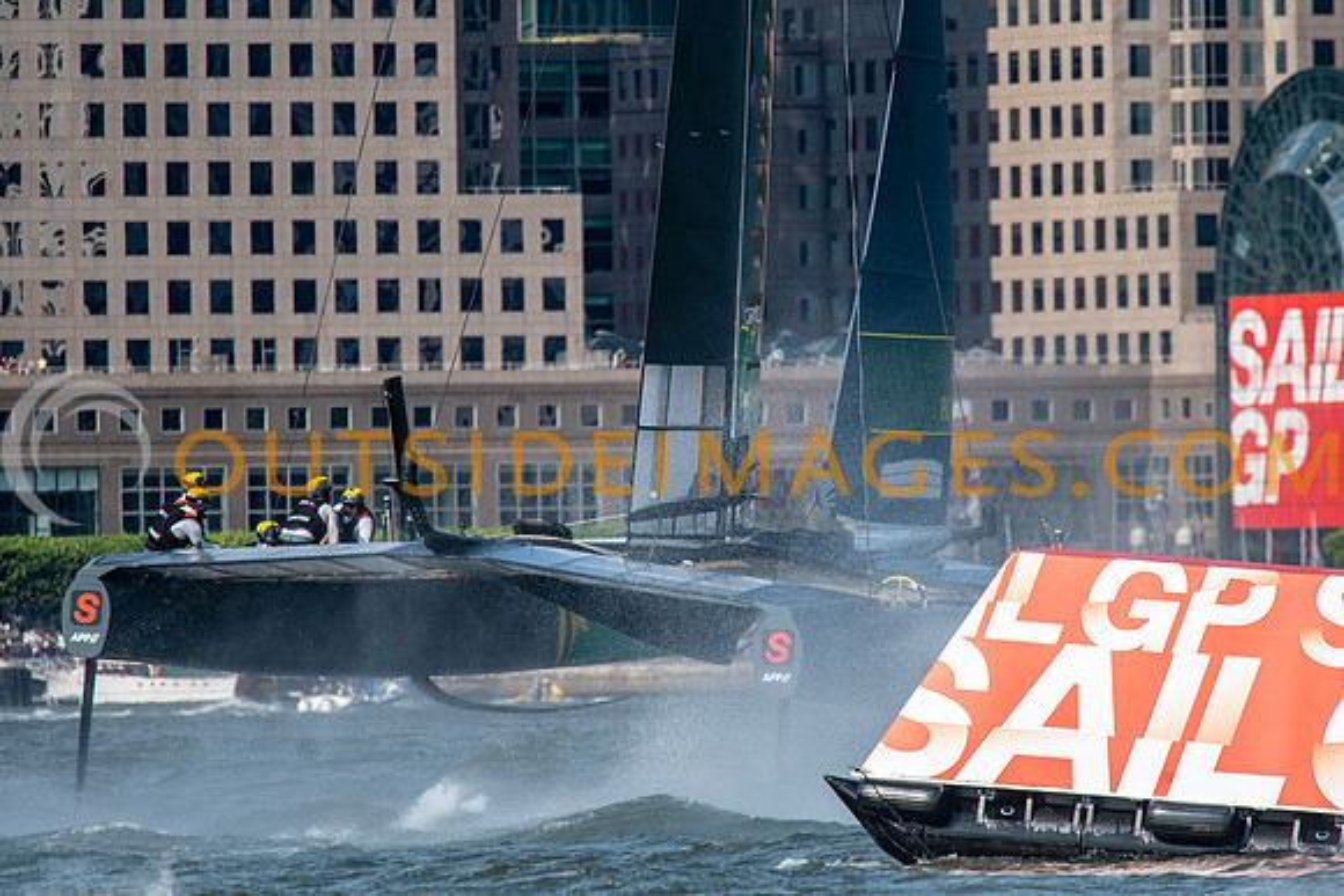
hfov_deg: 3.3
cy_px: 448
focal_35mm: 630
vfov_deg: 2.2
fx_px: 23524
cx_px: 672
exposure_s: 1/2500
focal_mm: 420
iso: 500
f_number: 5.6
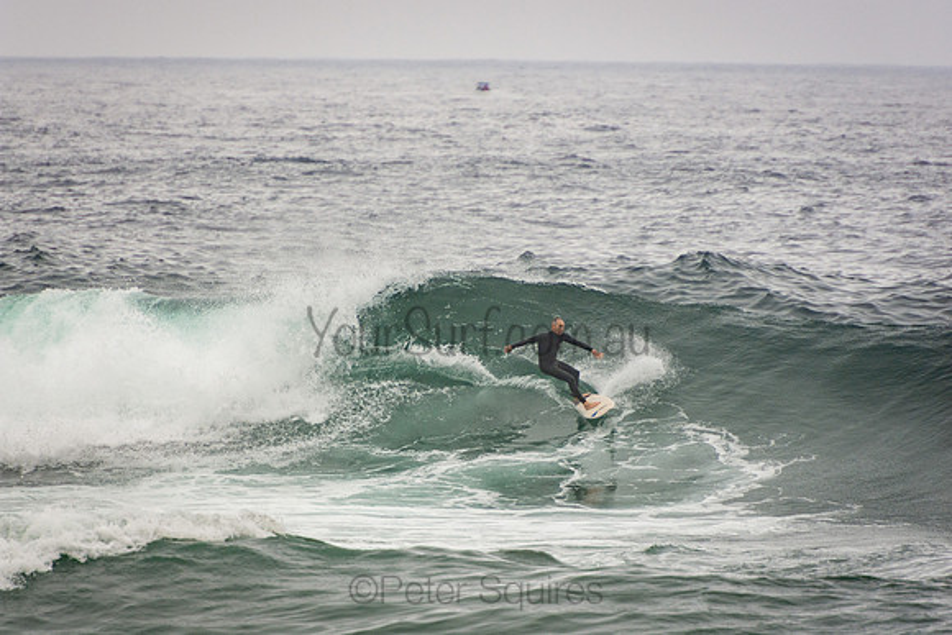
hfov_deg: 3.4
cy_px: 318
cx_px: 476
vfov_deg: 2.3
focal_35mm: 600
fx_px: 15870
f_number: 5.6
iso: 360
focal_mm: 400
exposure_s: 1/1250
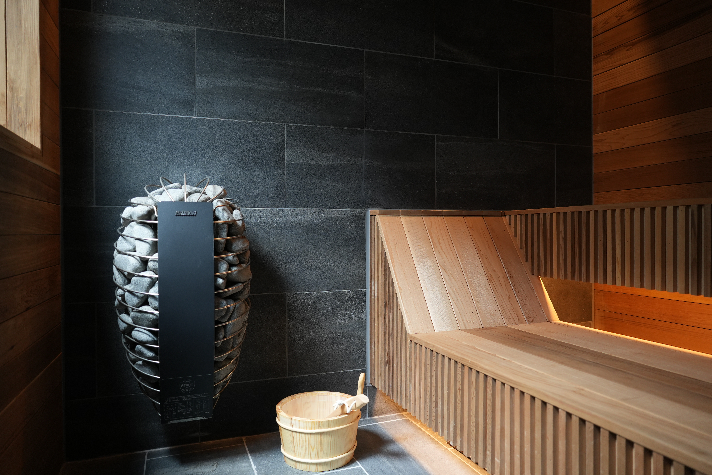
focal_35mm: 26
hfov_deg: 69.3
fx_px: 514
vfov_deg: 49.6
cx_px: 381
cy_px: 237
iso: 640
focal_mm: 24
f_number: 2.8
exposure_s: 1/30
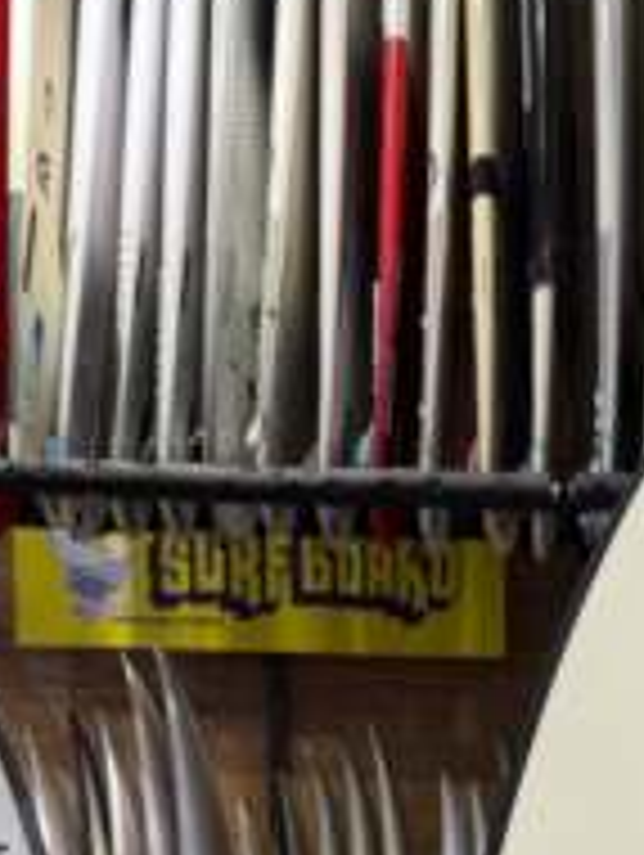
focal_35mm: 101
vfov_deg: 16.8
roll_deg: -1.6
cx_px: 748
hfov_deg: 14.3
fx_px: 2500
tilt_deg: -9.5
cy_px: 1444
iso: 80
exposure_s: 1/120
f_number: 1.78
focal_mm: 6.76
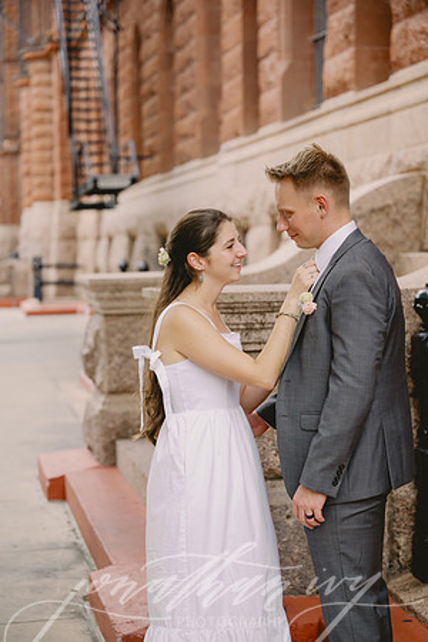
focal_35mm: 70
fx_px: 1248
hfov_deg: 19.5
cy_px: 321
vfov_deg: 28.8
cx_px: 214
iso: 1000
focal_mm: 70
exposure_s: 1/1600
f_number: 3.2
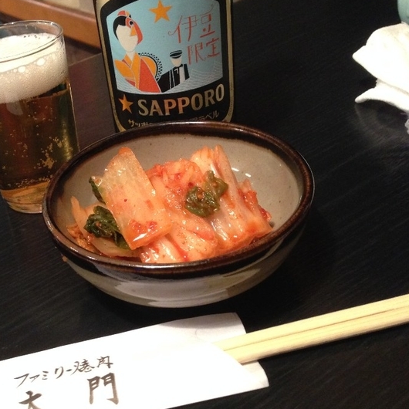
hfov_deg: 37.6
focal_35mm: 44
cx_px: 113
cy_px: 197
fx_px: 588
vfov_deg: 38.3
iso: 400
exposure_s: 1/20
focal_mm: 4.12
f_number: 2.4
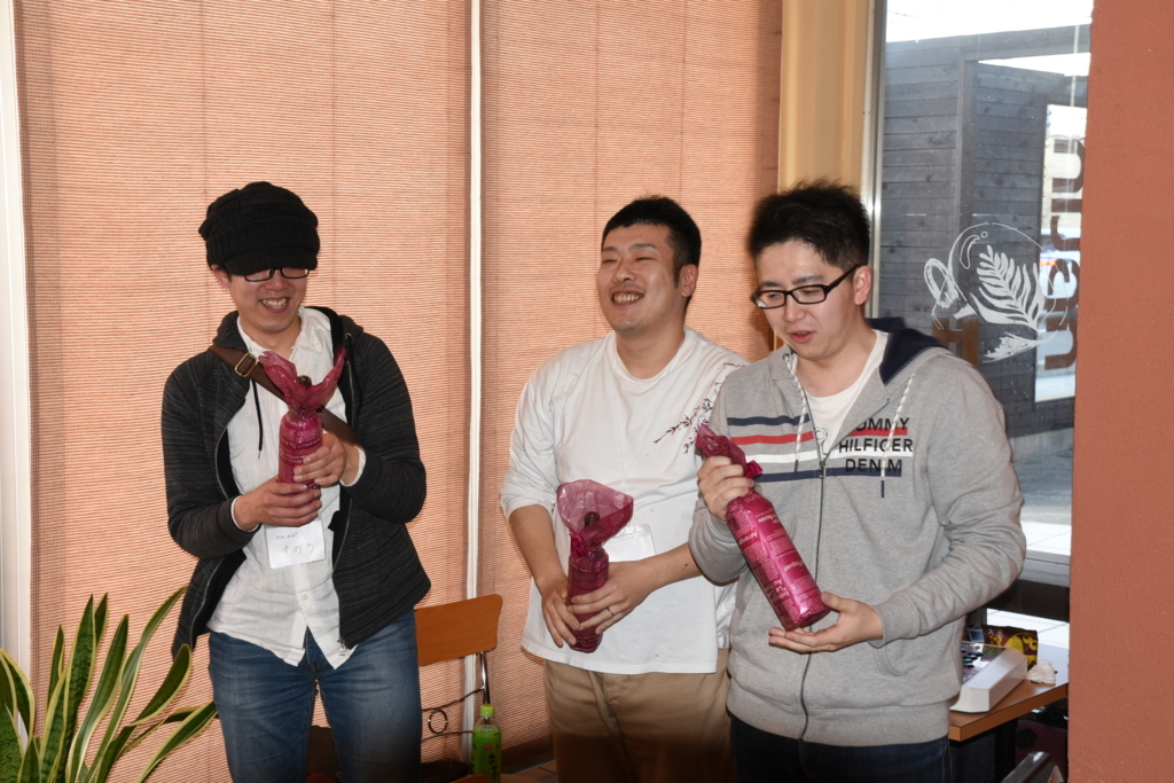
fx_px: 1663
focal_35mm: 51
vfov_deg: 26.5
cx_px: 587
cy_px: 392
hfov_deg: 38.9
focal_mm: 34
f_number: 5
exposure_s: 1/20
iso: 250
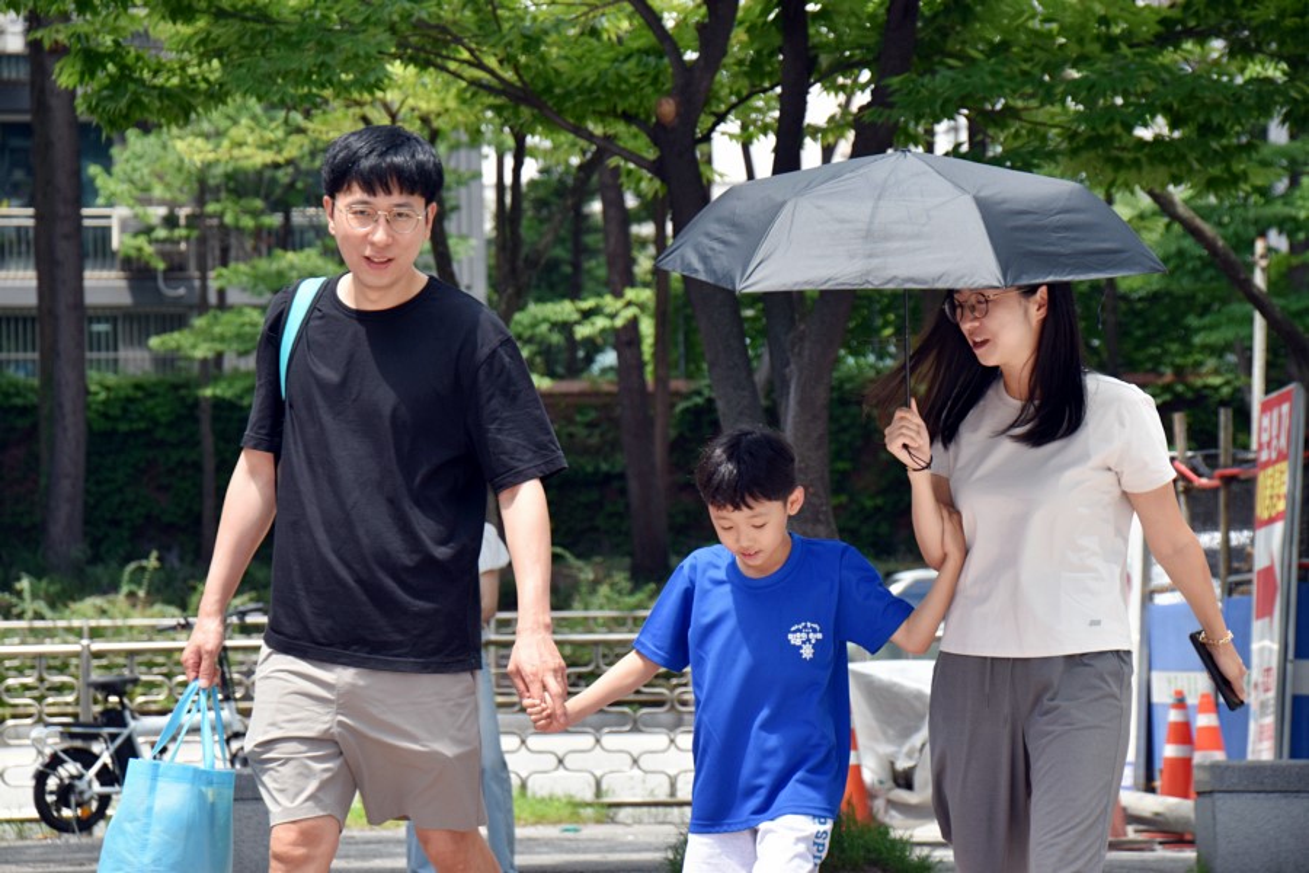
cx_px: 654
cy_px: 436
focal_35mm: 188
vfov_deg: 7.3
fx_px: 6817
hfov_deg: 11.0
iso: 320
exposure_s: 1/250
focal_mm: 125
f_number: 8
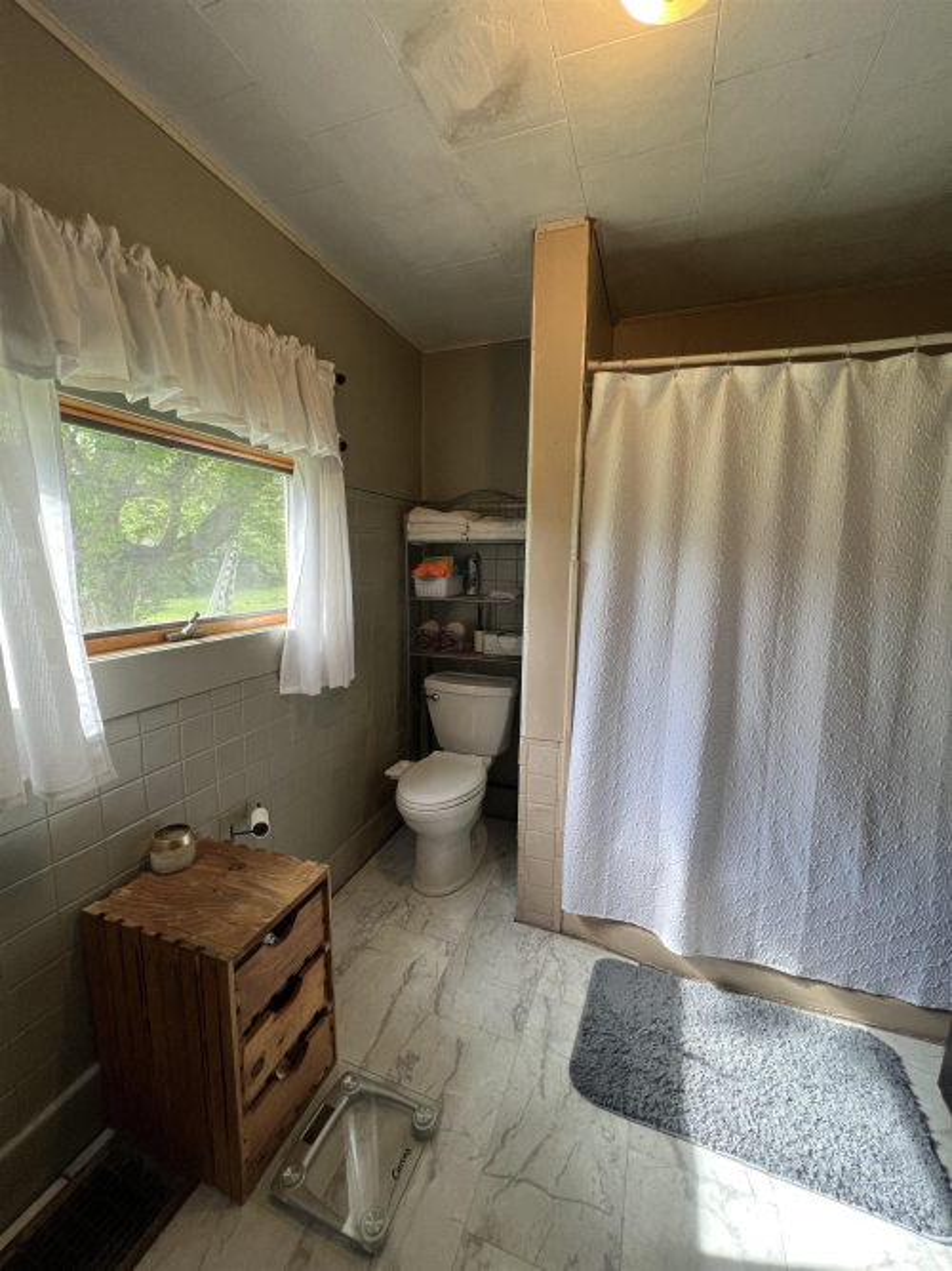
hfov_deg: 89.9
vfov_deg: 106.2
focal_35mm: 13
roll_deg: -1.3
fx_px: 477
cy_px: 636
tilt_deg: -8.0
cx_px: 476
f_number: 1.8
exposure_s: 1/120
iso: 160
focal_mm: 1.57
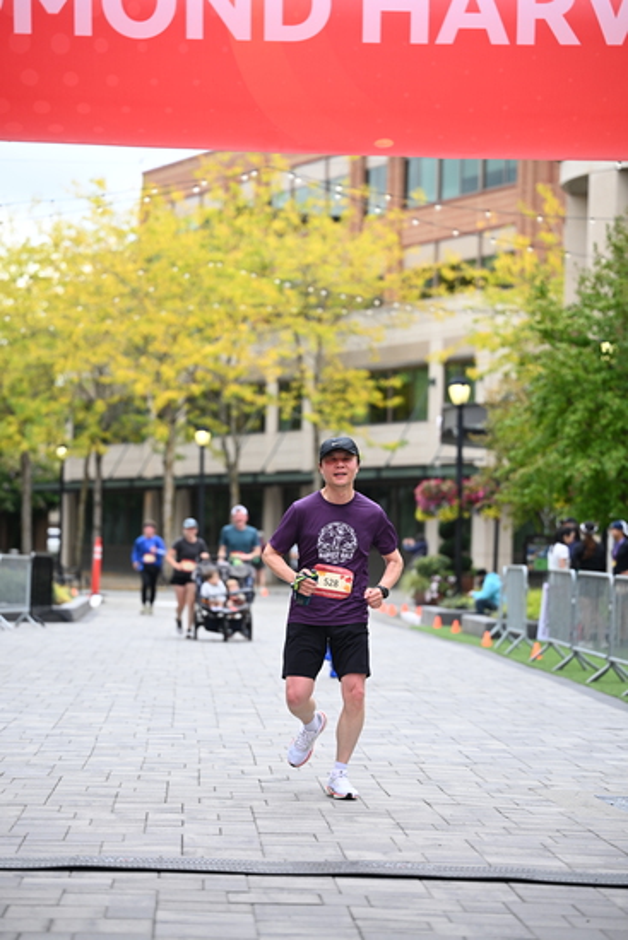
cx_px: 314
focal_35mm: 102
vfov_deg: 20.0
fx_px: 2667
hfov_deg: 13.4
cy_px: 470
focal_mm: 102
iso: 640
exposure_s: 1/2000
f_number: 2.8
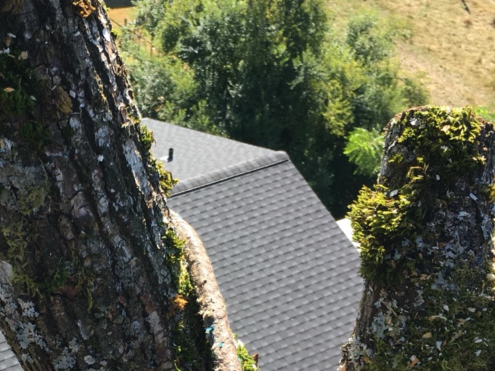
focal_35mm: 63
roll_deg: -0.4
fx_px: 900
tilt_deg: -39.1
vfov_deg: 22.9
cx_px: 100
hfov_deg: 30.0
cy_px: 297
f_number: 2.2
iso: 25
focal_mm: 4.15
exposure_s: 1/351
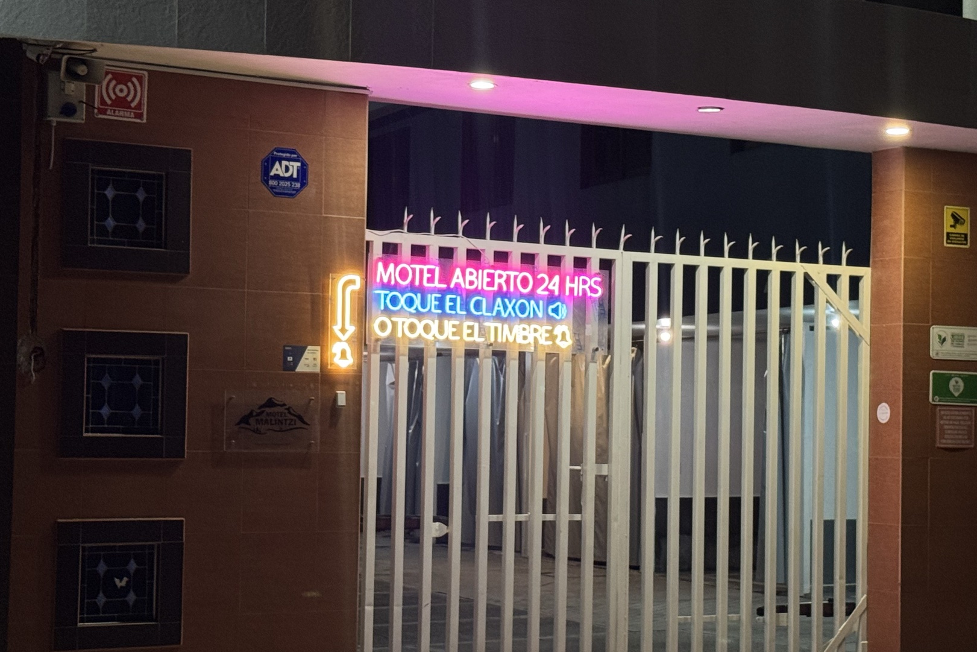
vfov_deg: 17.7
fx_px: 2090
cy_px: 358
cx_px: 585
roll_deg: -0.2
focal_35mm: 77
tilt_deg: +2.0
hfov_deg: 26.3
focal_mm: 6.76
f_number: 1.78
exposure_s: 1/60
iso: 160
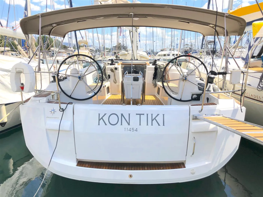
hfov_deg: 63.4
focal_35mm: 28
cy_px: 98
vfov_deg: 49.7
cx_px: 132
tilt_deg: -11.4
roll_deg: +1.2
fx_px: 213
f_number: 1.8
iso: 20
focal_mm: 4
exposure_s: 1/2288
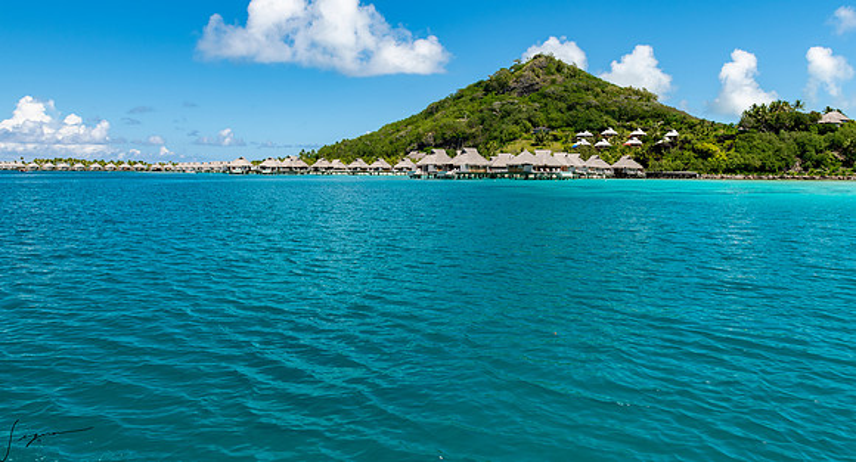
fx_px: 633
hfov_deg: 68.1
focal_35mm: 28
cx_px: 439
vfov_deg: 39.9
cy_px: 183
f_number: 8
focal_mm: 24
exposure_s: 1/200
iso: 160
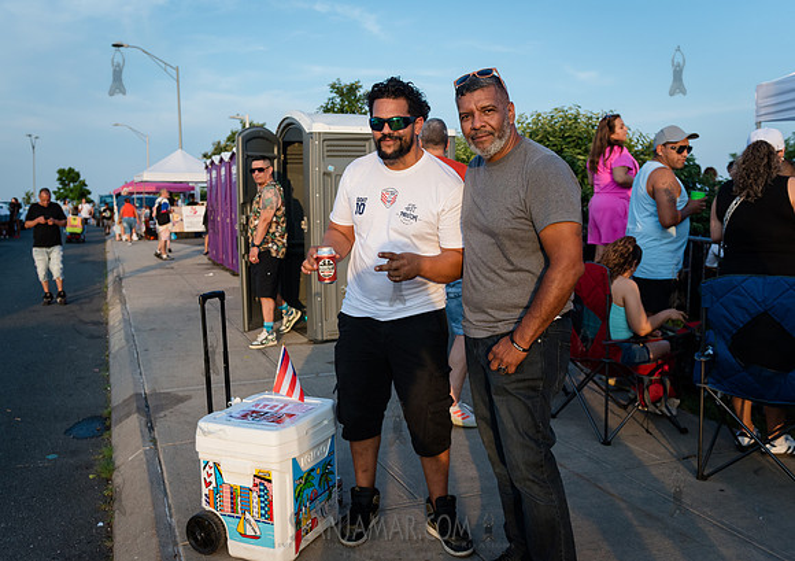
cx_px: 358
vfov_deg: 41.5
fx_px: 739
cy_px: 255
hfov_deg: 56.5
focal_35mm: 33
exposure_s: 1/2000
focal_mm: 29
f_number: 3.5
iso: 1000
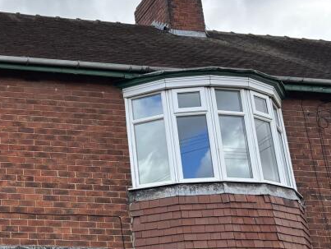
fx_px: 632
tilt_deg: +18.2
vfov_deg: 22.2
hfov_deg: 27.0
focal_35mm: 66
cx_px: -32
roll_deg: +0.1
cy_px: 165
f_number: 1.6
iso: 50
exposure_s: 1/1178
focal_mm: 5.96
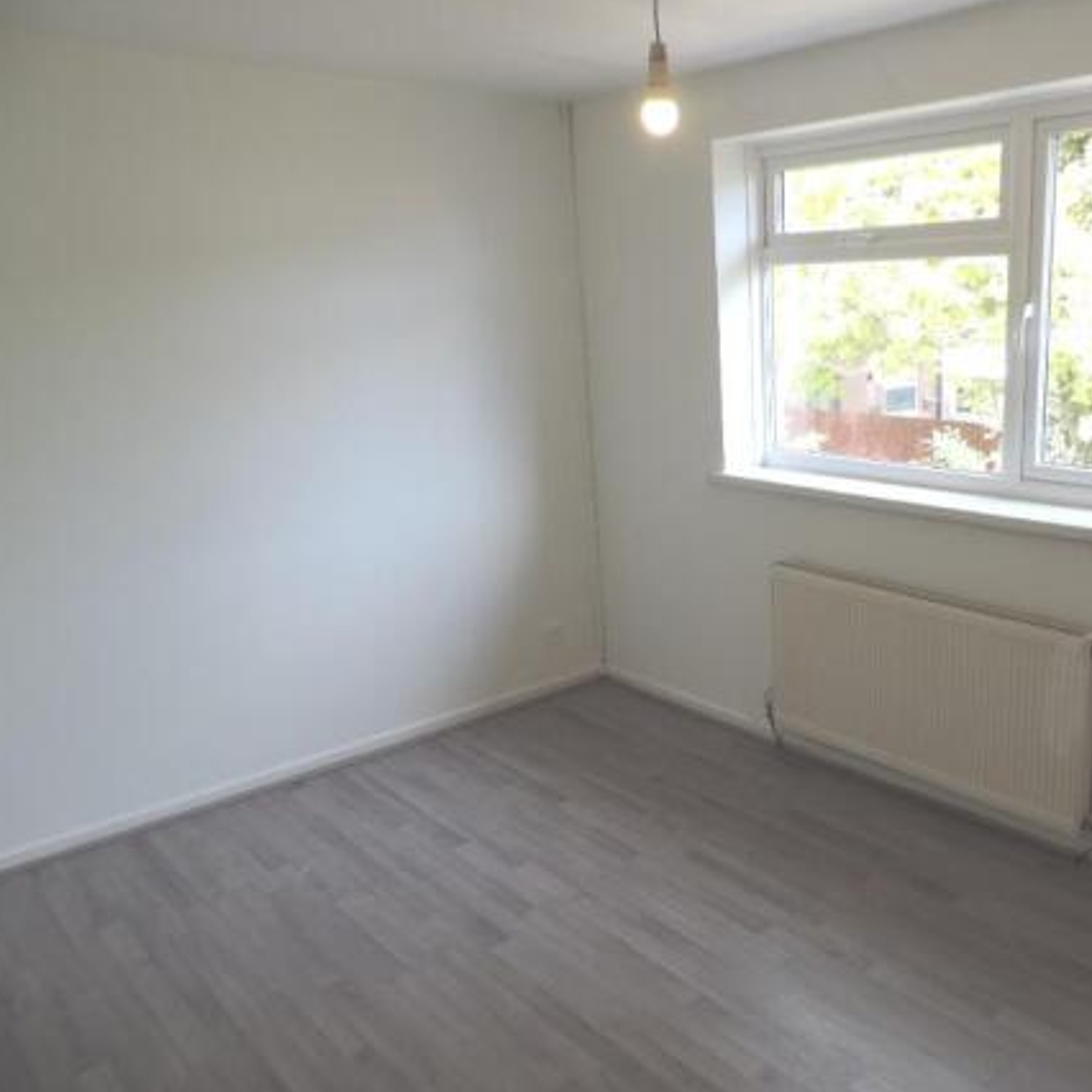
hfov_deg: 54.4
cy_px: 550
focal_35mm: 29
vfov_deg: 55.6
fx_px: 1035
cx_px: 732
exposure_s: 1/80
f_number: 3
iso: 80
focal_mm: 4.3
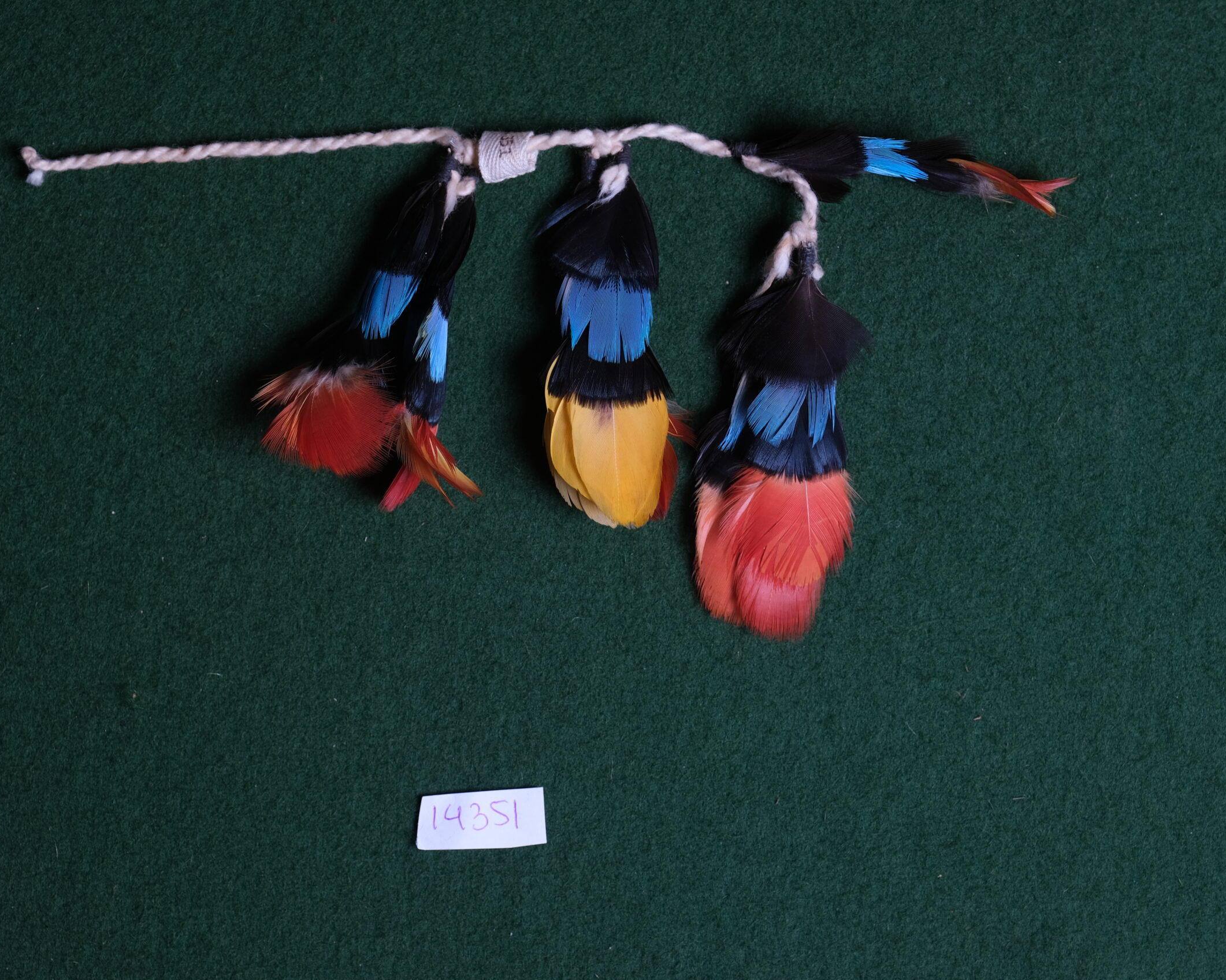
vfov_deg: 16.4
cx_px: 522
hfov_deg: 20.4
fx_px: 3410
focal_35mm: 94
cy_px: 491
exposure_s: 1/160
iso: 200
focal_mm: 55
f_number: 5.6
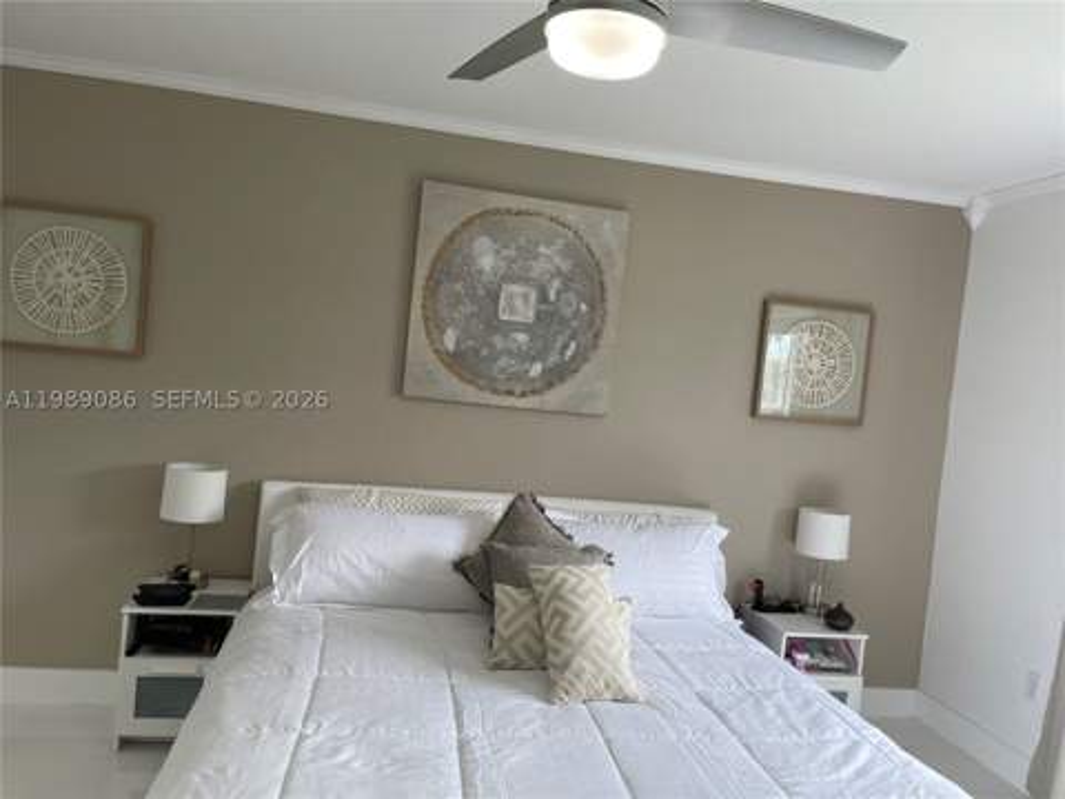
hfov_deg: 67.3
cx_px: 532
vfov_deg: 53.1
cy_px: 400
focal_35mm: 26
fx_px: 800
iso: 40
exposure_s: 1/120
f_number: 1.6
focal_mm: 5.1
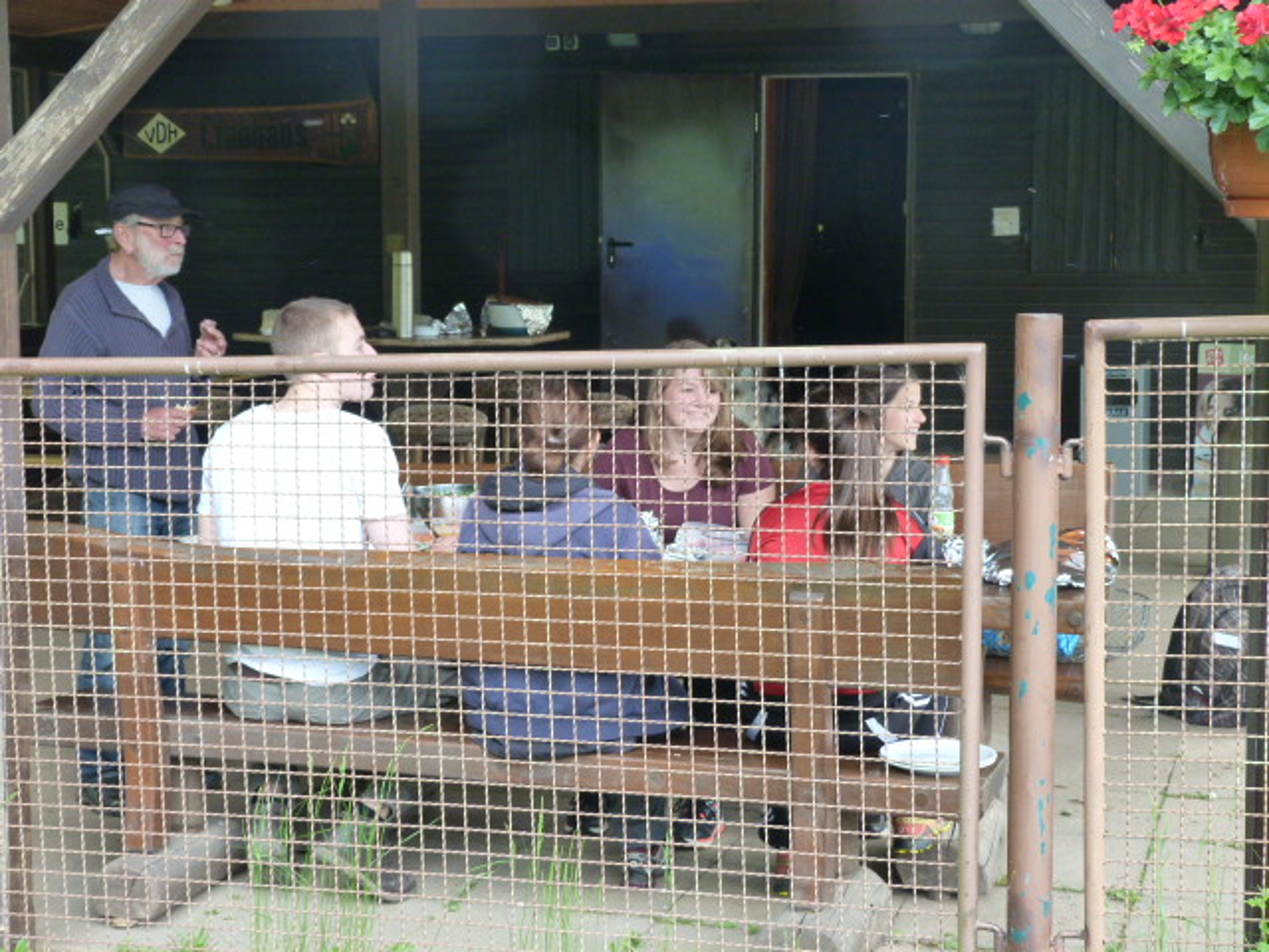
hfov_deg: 29.4
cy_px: 476
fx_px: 2420
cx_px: 634
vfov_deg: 22.3
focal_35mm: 66
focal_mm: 11.8
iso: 320
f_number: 3.3
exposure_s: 1/60
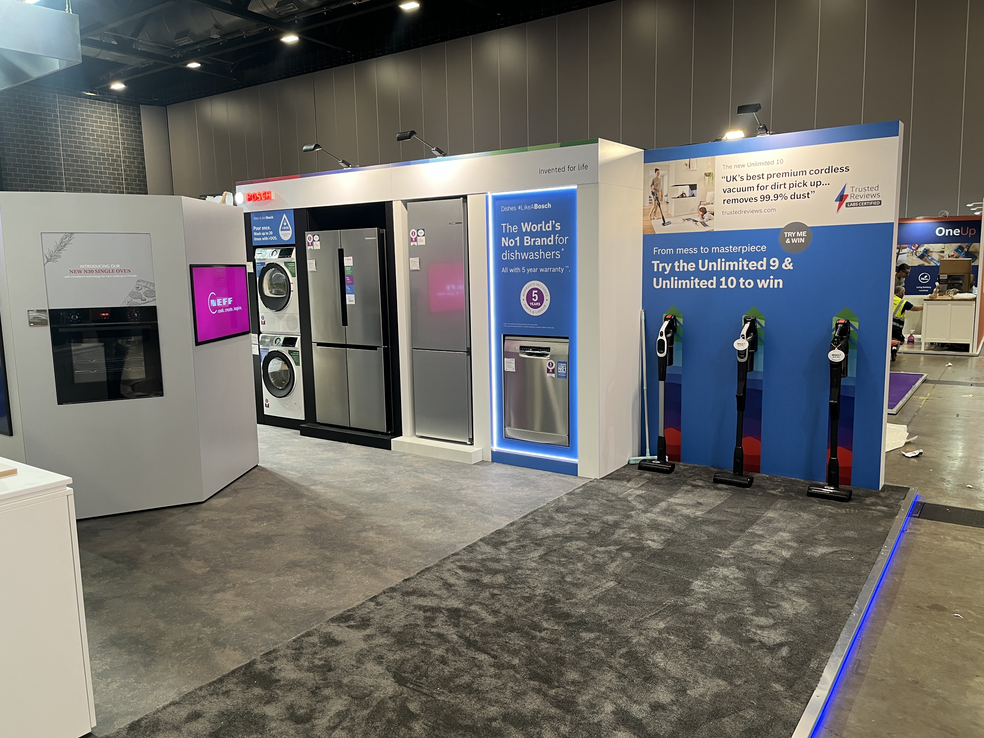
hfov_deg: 67.3
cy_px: 369
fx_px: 739
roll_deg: +1.4
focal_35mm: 26
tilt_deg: -9.0
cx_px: 492
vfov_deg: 53.1
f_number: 1.6
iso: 64
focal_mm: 5.1
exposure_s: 1/50
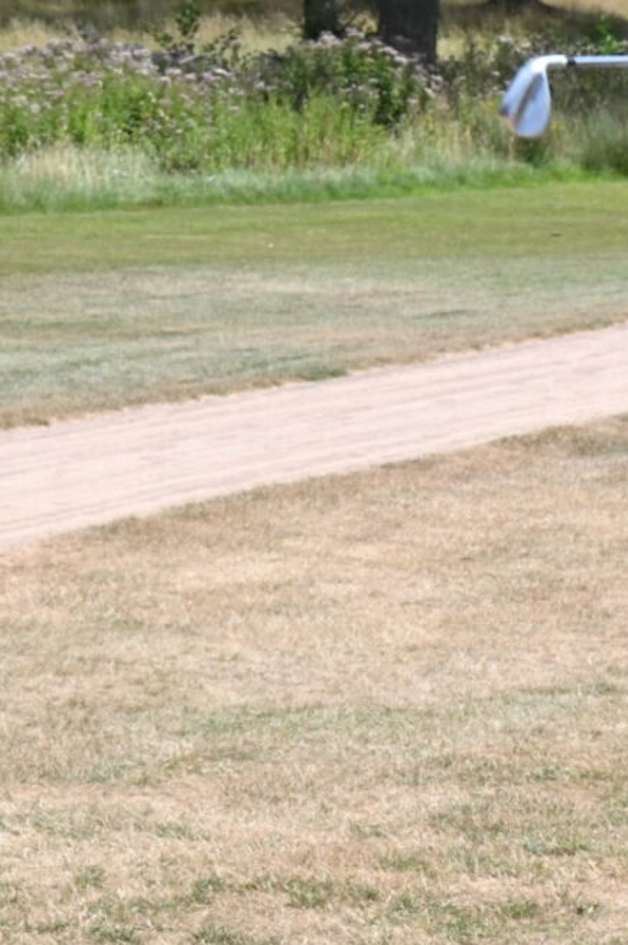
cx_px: 928
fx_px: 5765
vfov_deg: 9.3
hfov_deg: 6.2
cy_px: 744
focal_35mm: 220
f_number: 18
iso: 200
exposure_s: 1/100
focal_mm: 70
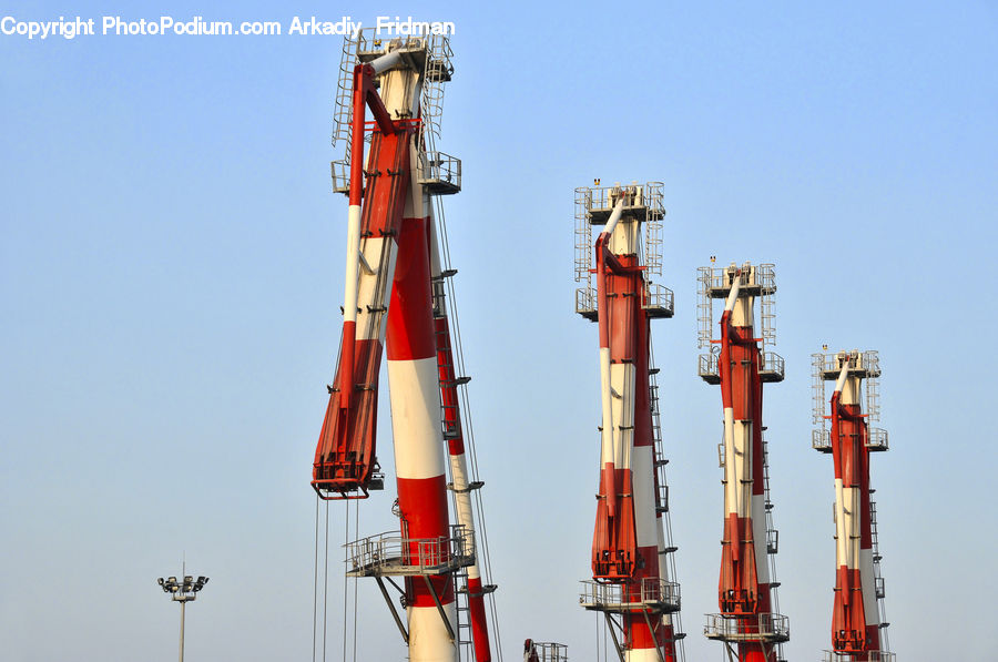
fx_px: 2906
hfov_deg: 19.5
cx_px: 499
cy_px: 331
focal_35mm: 105
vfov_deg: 13.0
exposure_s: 1/500
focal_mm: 70
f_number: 7.1
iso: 200
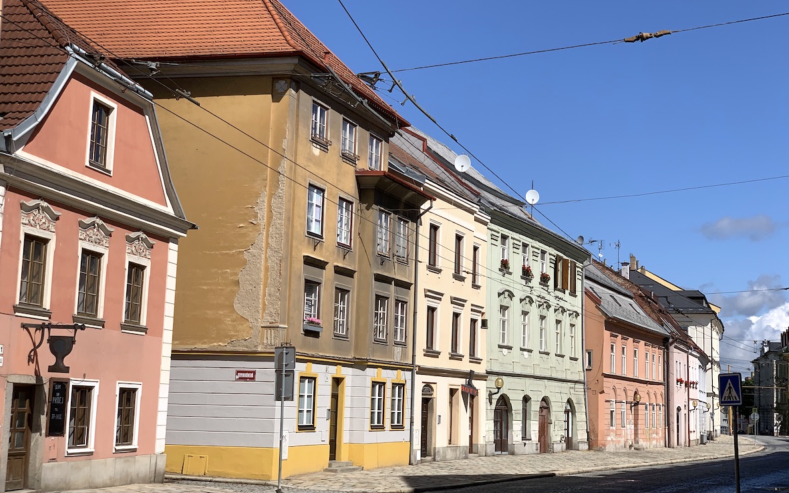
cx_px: 393
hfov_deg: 36.3
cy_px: 226
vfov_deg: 23.1
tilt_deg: +7.8
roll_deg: +0.7
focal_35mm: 56
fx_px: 1204
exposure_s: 1/1776
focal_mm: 6
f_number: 2.4
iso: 16
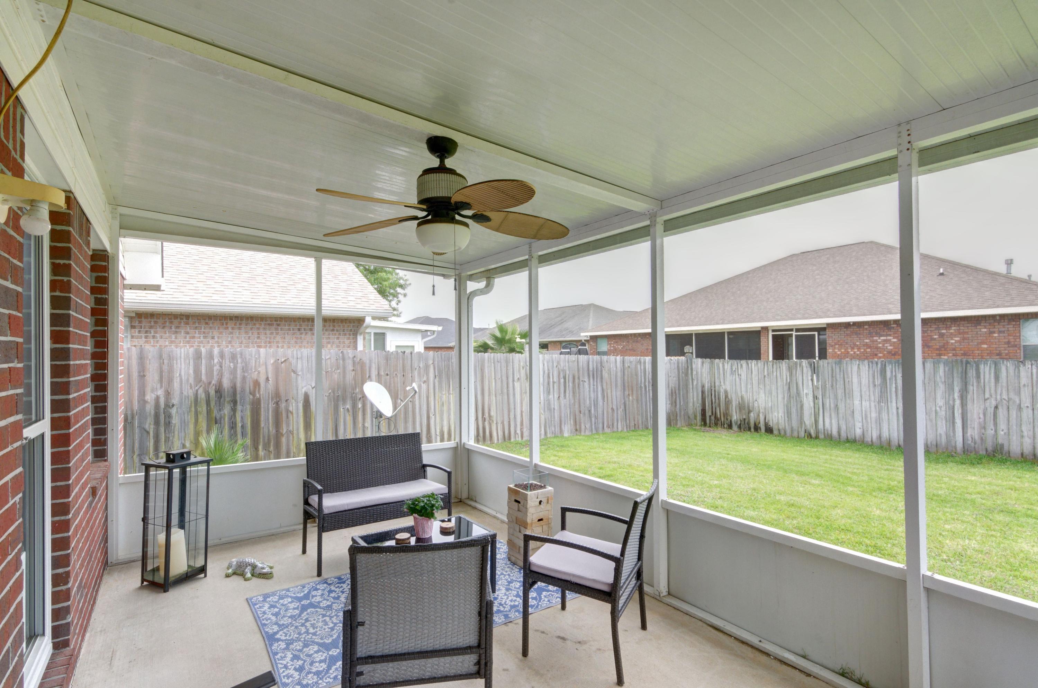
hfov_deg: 95.1
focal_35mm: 16
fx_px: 475
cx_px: 519
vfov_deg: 71.8
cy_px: 344
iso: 400
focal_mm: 11
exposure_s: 1/60
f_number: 14
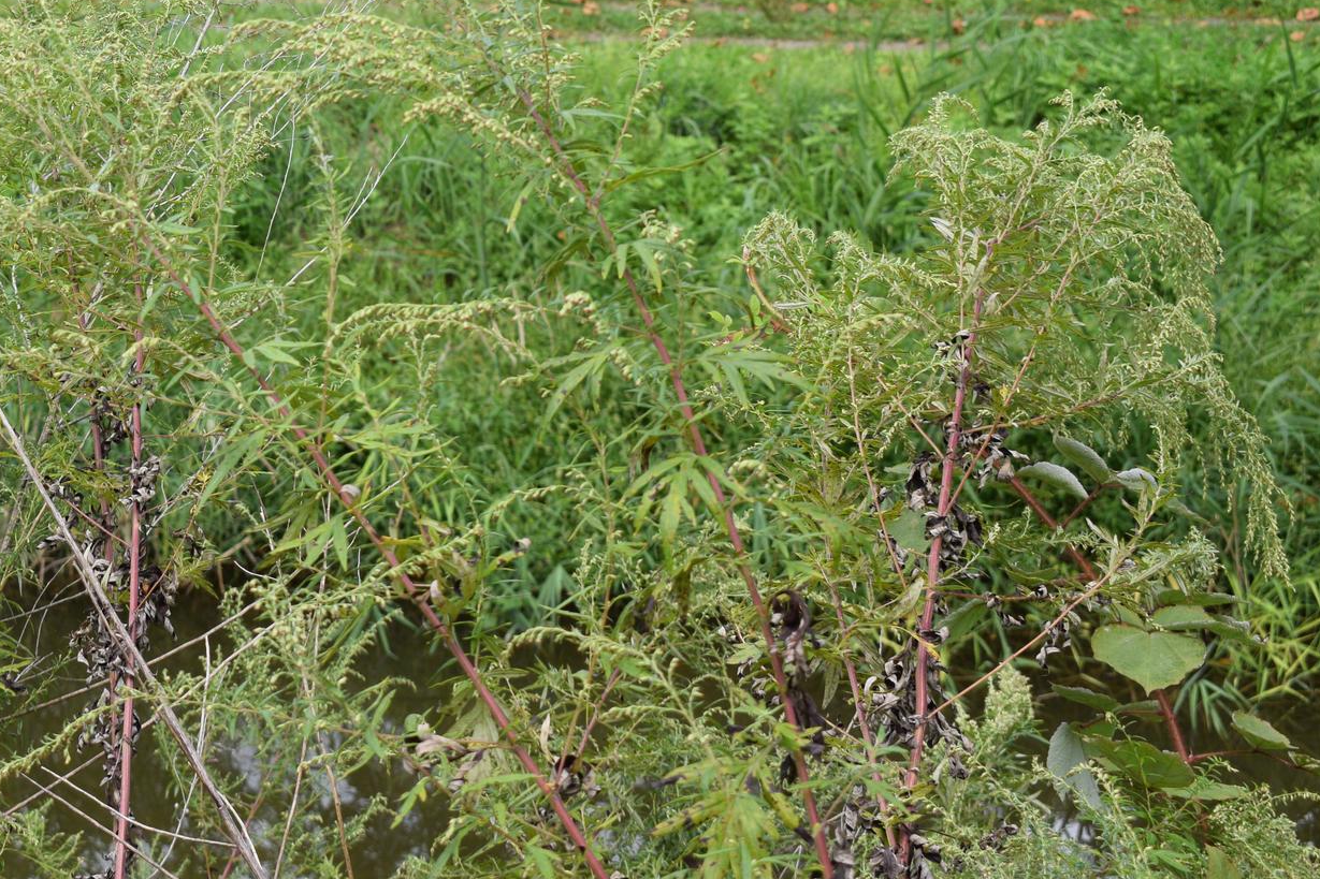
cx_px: 241
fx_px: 3116
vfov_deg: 15.9
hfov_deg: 23.5
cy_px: 152
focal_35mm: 85
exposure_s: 1/250
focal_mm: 34
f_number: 8
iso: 360
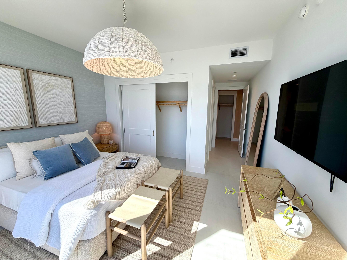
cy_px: 130
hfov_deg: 102.1
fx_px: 140
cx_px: 174
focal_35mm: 14
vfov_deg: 85.7
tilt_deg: -10.7
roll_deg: -0.3
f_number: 2.2
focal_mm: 2.22
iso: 50
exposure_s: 1/321
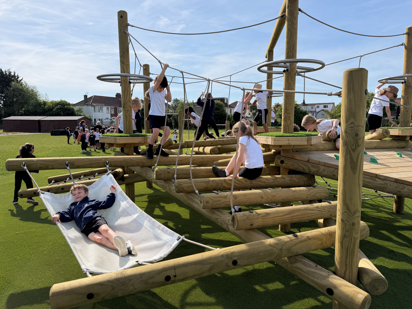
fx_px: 286
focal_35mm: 24
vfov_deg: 56.8
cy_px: 154
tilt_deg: -6.4
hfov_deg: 71.6
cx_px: 206
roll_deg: -0.8
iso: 80
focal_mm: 6.76
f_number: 1.78
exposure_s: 1/5714
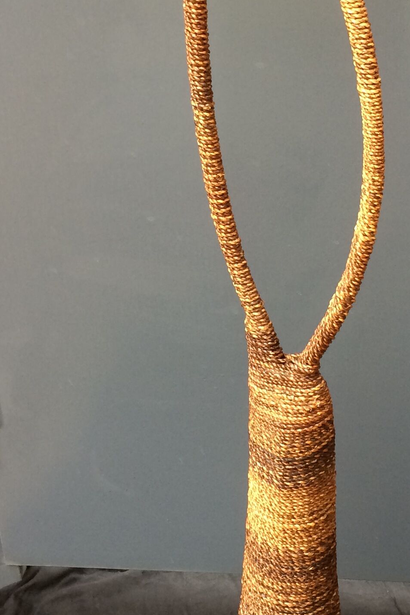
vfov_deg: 29.1
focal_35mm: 69
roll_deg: -0.9
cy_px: 226
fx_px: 1179
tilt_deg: -36.8
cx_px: 293
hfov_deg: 19.6
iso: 50
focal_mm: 4.15
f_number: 2.2
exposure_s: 1/33
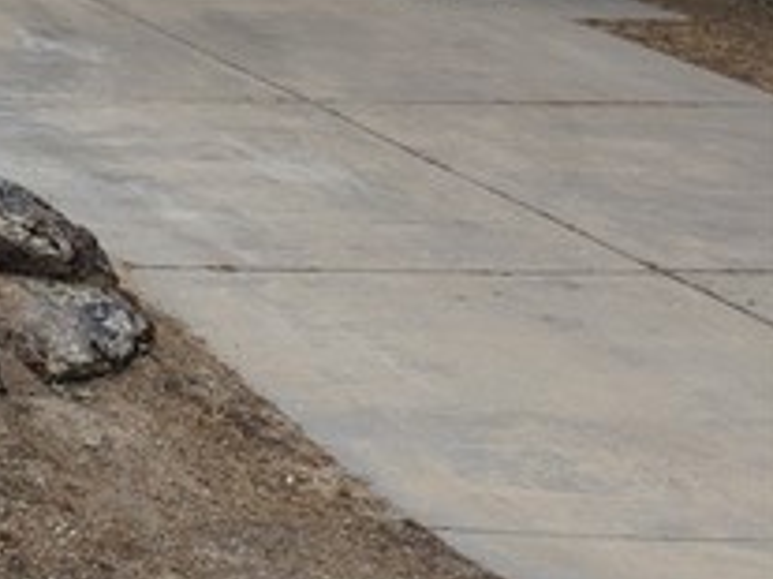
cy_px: -164
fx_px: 2656
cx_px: -1124
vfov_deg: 12.1
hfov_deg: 12.6
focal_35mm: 119
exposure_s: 1/4000
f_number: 1.8
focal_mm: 8.67
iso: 150
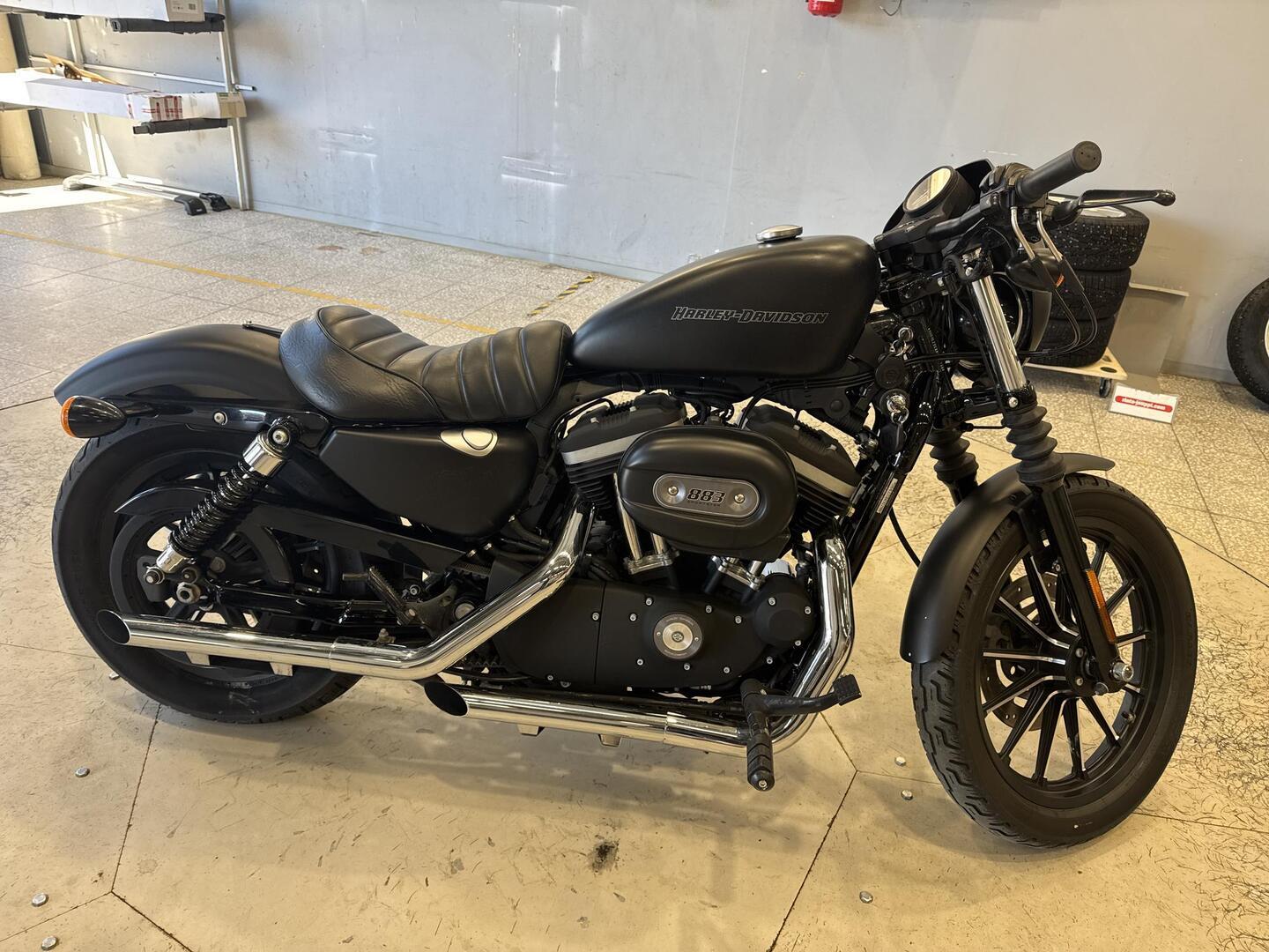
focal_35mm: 24
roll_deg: -4.5
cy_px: 476
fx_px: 880
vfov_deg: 56.8
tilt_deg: -29.1
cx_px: 634
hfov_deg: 71.6
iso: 64
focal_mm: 6.76
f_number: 1.78
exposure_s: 1/121
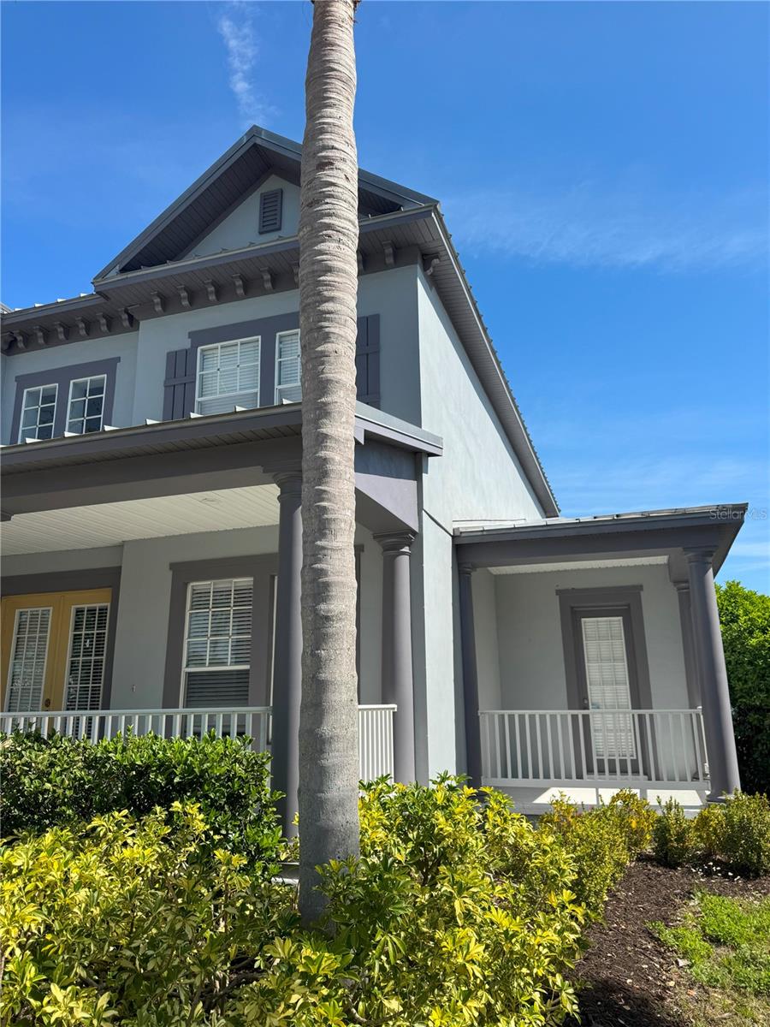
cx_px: 385
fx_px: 712
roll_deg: +0.8
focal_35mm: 24
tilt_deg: +15.3
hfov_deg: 56.8
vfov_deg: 71.6
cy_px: 514
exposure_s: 1/4310
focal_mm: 6.76
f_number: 1.78
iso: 80
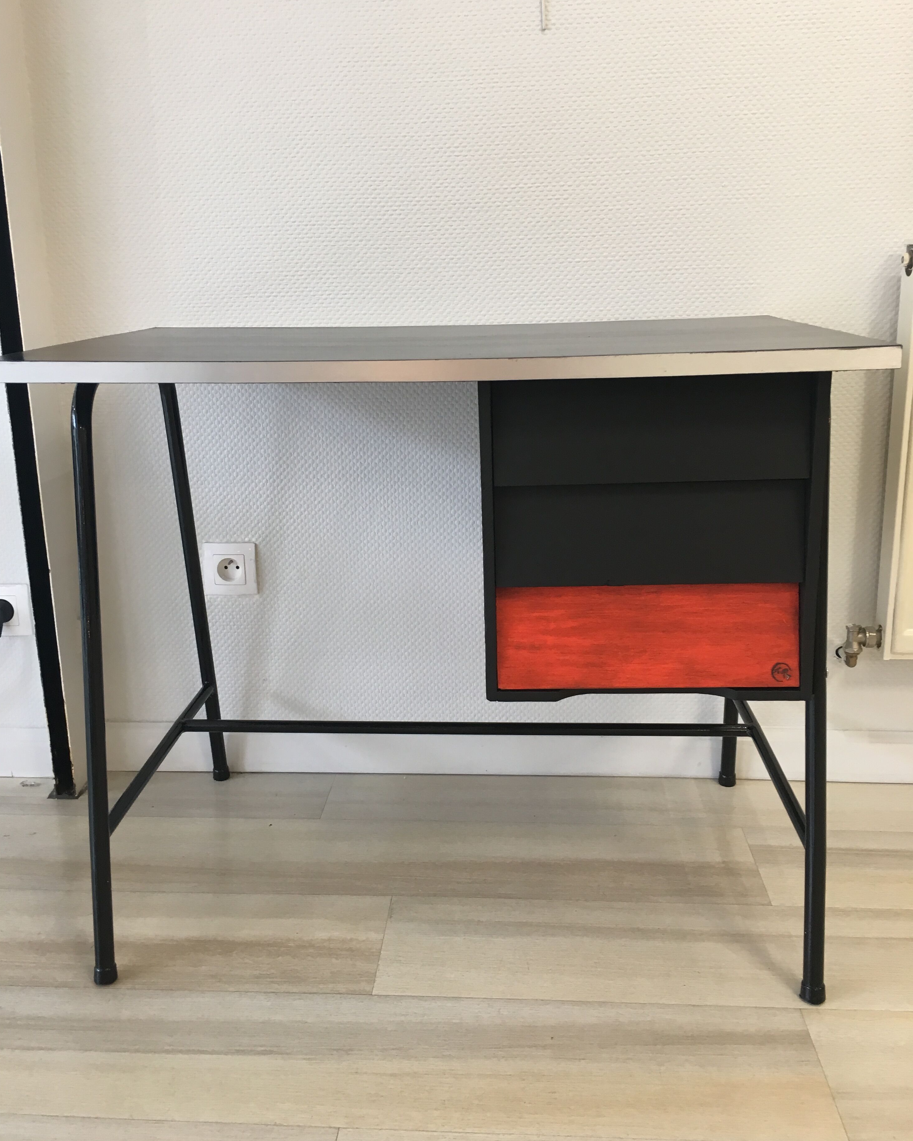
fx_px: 1047
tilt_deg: -14.7
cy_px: 539
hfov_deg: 47.1
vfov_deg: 57.1
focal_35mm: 31
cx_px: 445
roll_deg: +1.1
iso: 80
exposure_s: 1/33
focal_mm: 4.15
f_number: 2.2
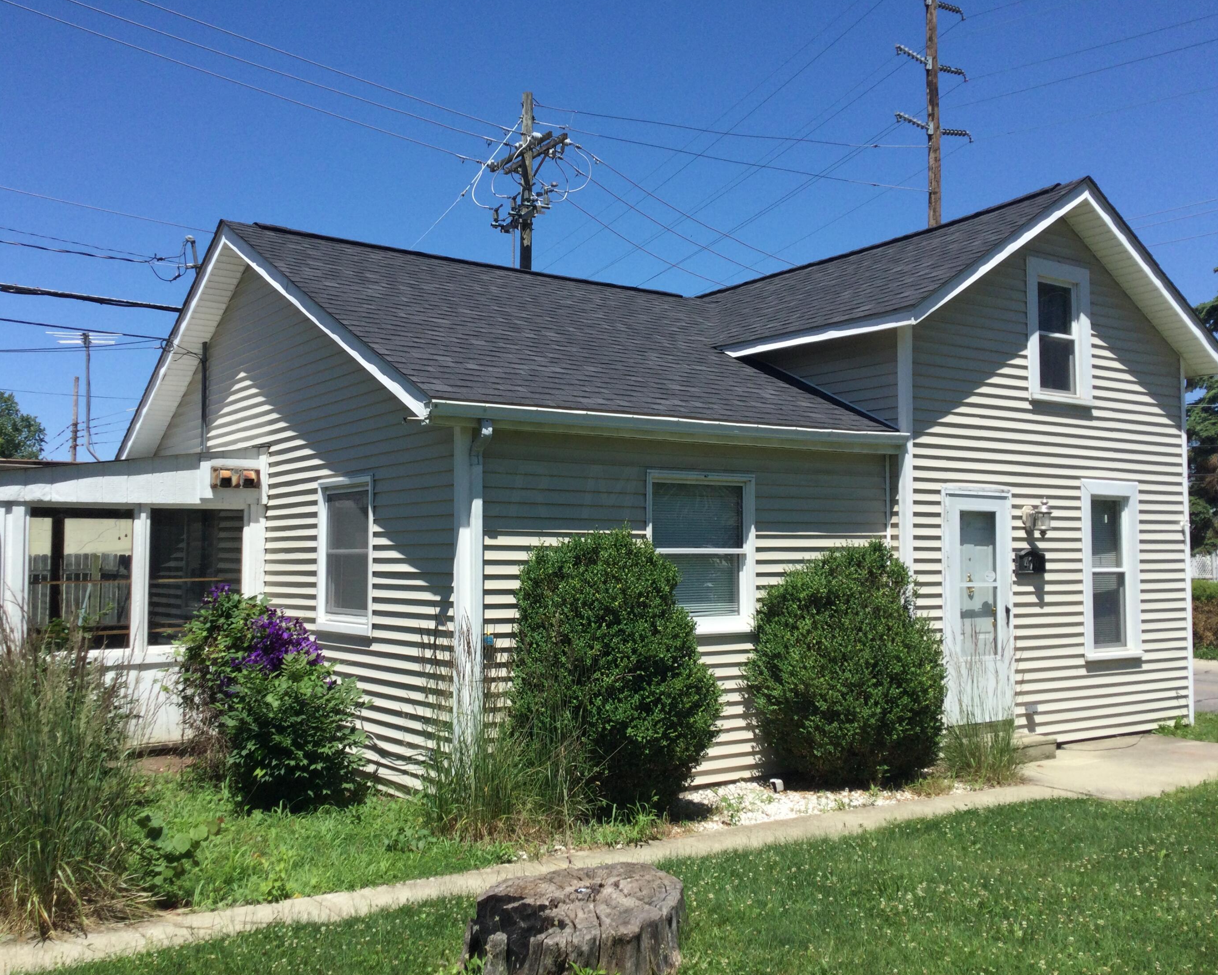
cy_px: 492
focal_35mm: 33
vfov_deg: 44.5
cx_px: 592
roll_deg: -0.2
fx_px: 1190
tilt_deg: +3.6
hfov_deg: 54.2
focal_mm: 3.3
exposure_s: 1/1481
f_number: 2.4
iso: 25
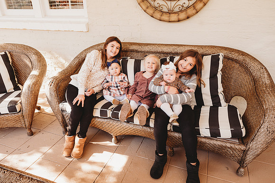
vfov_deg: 53.2
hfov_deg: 73.7
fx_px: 183
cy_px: 92
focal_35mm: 24
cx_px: 138
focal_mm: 24
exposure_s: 1/100
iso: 400
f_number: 4.5
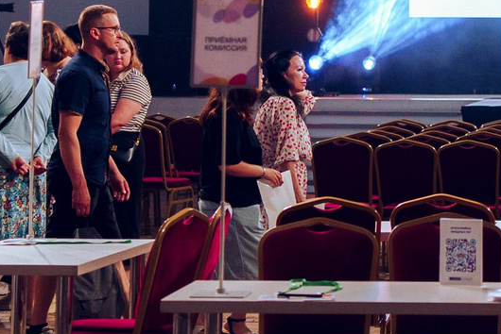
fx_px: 2353
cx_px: 571
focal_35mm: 169
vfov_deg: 8.0
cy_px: -178
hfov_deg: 11.9
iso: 640
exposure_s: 1/250
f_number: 2
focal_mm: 35
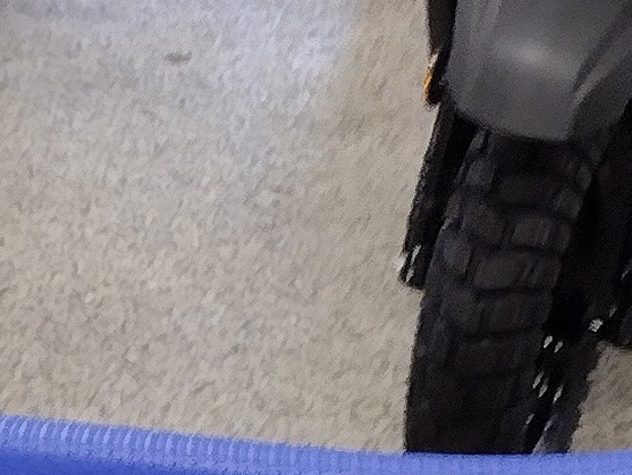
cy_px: 970
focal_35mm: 194
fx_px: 3543
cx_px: 976
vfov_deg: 7.3
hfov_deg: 9.9
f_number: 1.7
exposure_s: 1/60
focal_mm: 4.71
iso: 167
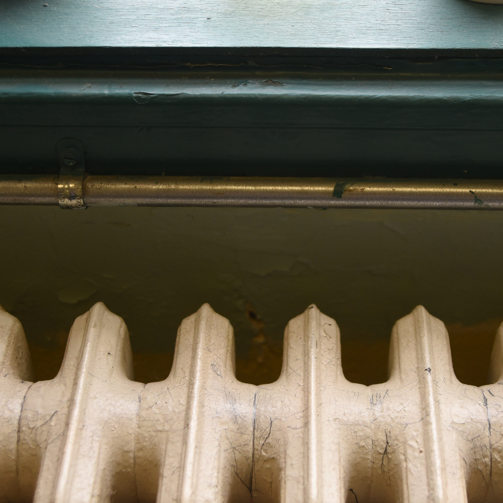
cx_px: 280
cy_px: 277
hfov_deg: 26.9
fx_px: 1052
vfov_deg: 26.9
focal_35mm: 64
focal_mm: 35
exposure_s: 1/1000
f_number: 3.2
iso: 800
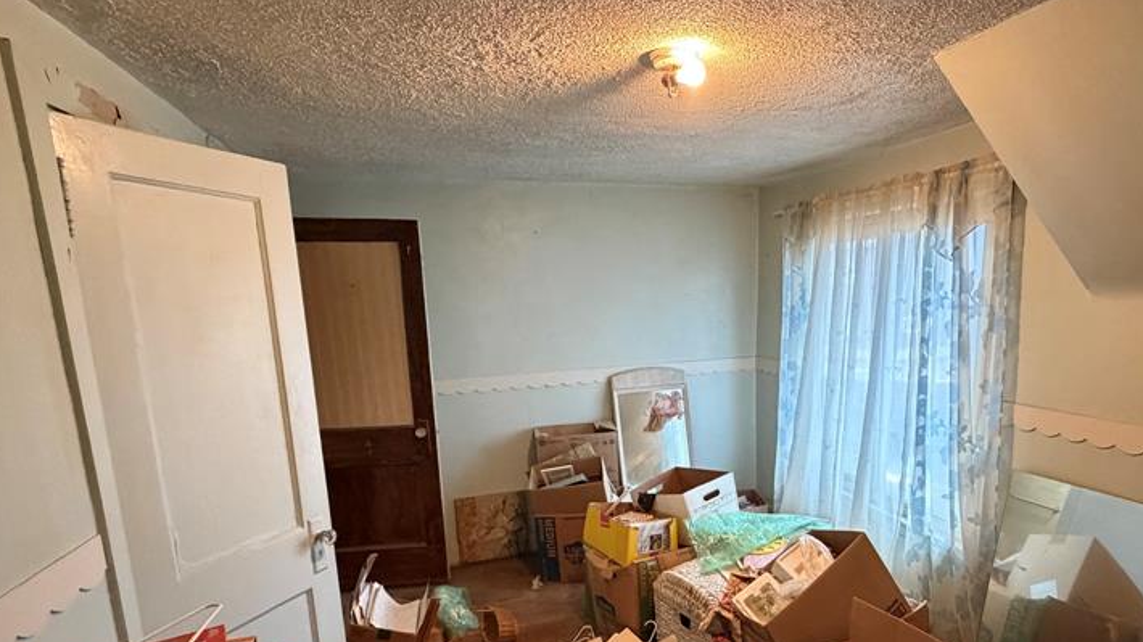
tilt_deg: -11.6
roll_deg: +0.9
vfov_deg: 50.5
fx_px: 667
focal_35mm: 22
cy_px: 431
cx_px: 684
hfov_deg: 80.3
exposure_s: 1/60
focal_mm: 2.22
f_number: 2.2
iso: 1000
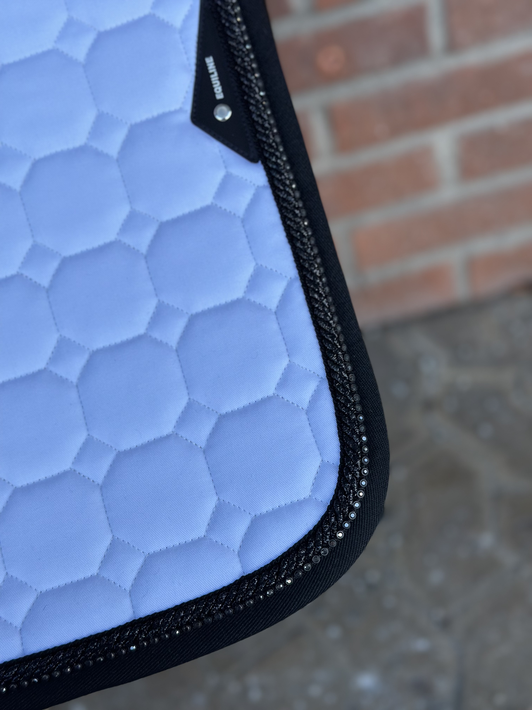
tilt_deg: -35.6
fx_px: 984
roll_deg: +14.8
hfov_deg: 30.3
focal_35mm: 48
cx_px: 266
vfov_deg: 39.7
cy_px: 355
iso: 80
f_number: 1.78
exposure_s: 1/971
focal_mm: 6.86
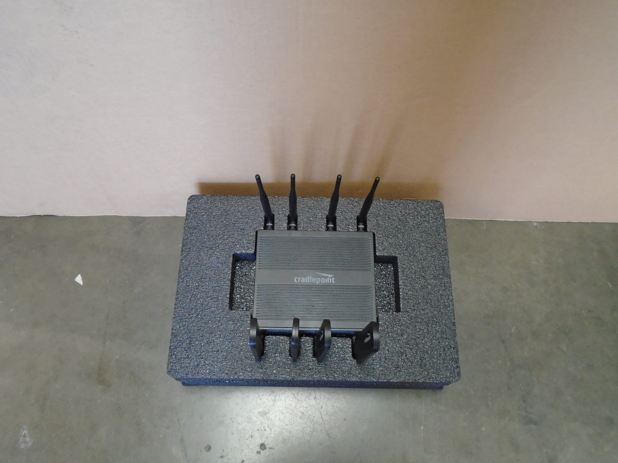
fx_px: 464
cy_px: 232
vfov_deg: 53.1
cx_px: 309
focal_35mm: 26
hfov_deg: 67.3
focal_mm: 4.6
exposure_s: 1/30
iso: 250
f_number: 3.2
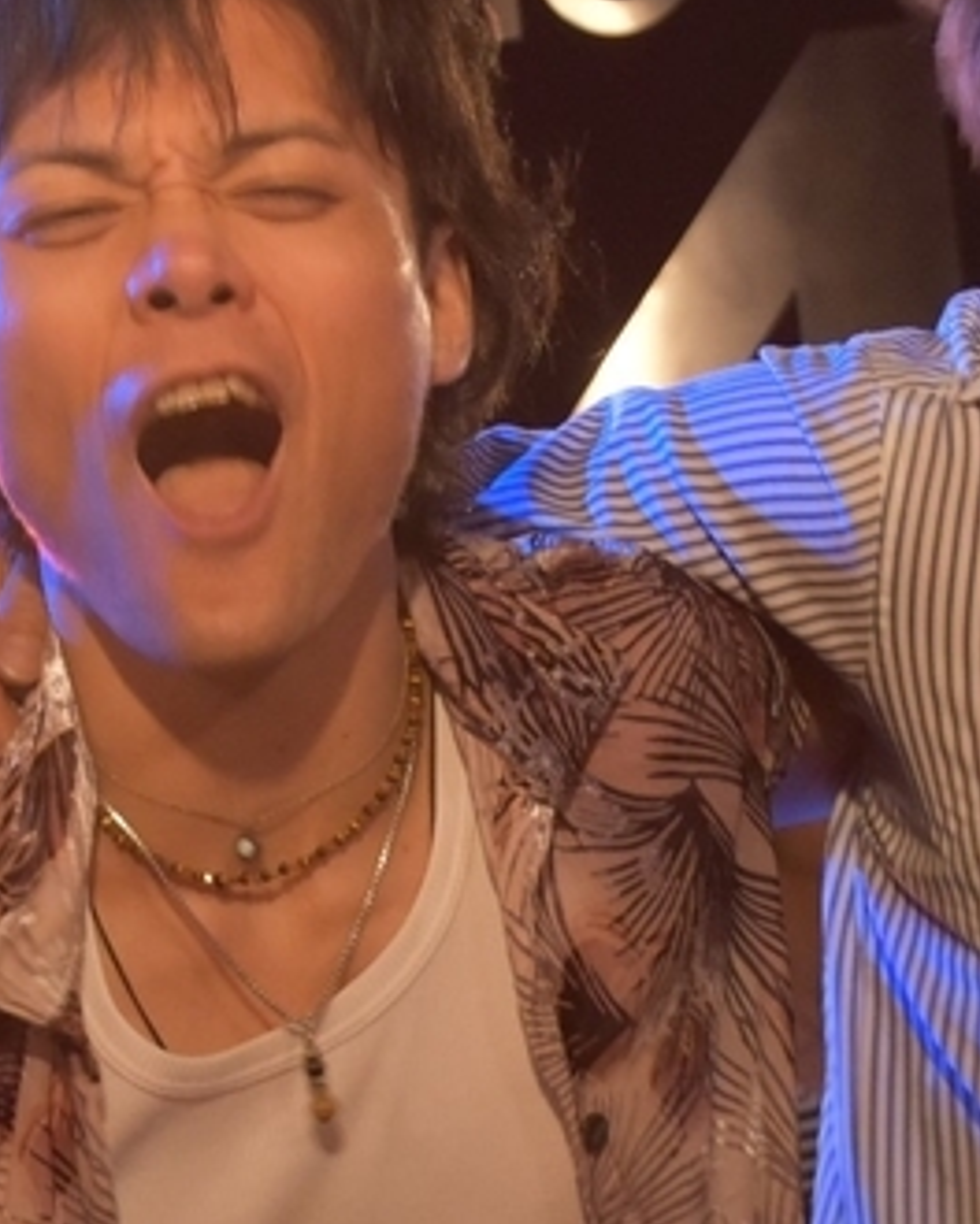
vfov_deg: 14.5
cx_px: 509
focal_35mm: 133
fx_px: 4822
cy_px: 760
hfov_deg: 11.6
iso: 1100
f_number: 3.8
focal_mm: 26
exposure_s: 1/60
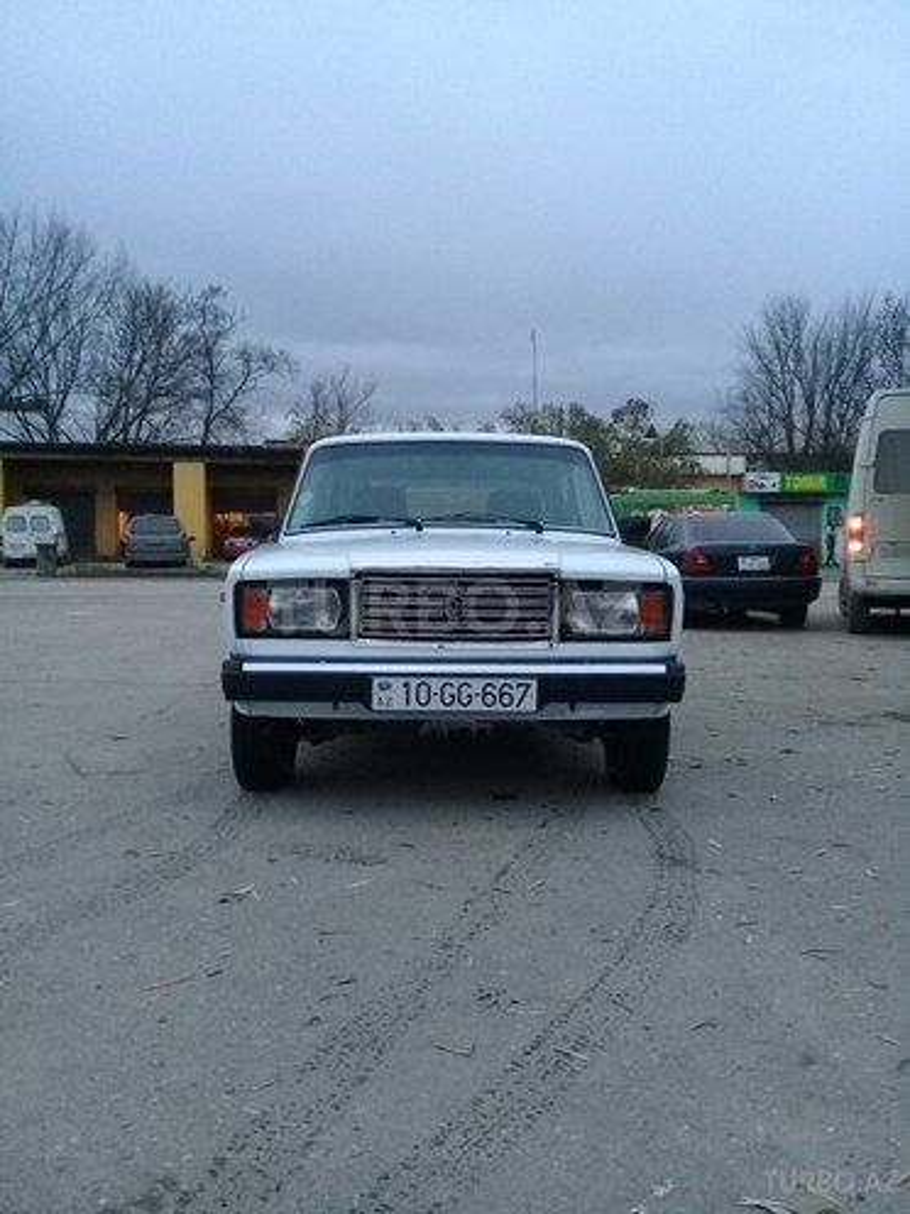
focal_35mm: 31
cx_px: 455
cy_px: 607
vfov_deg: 58.4
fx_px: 1087
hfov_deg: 45.4
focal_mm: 3.3
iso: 160
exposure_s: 1/24
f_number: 2.2
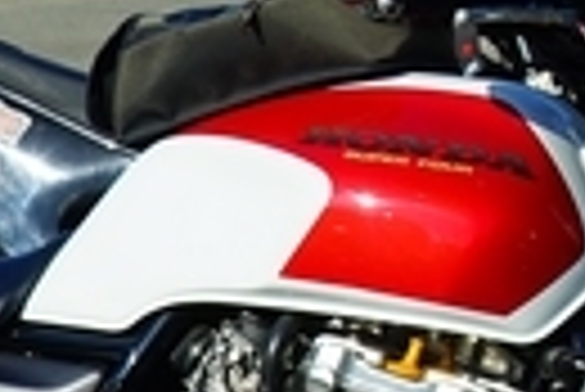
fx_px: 5710
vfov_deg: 3.9
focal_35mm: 351
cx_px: 1534
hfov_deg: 5.6
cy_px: -410
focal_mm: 57
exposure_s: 1/160
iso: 100
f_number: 11
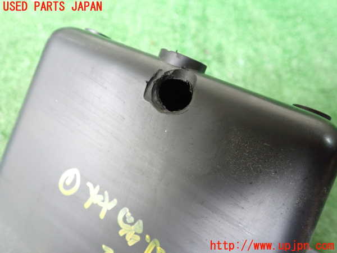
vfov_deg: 46.8
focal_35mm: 30
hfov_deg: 60.0
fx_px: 292
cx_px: 168
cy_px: 126
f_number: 2.3
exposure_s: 1/125
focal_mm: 5.4
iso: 1000
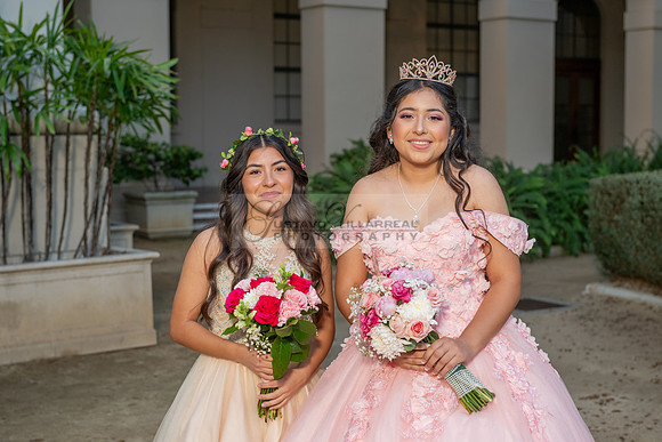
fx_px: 1104
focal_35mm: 60
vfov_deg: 22.6
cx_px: 331
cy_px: 221
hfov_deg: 33.4
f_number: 4.5
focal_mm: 60
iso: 320
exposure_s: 1/200
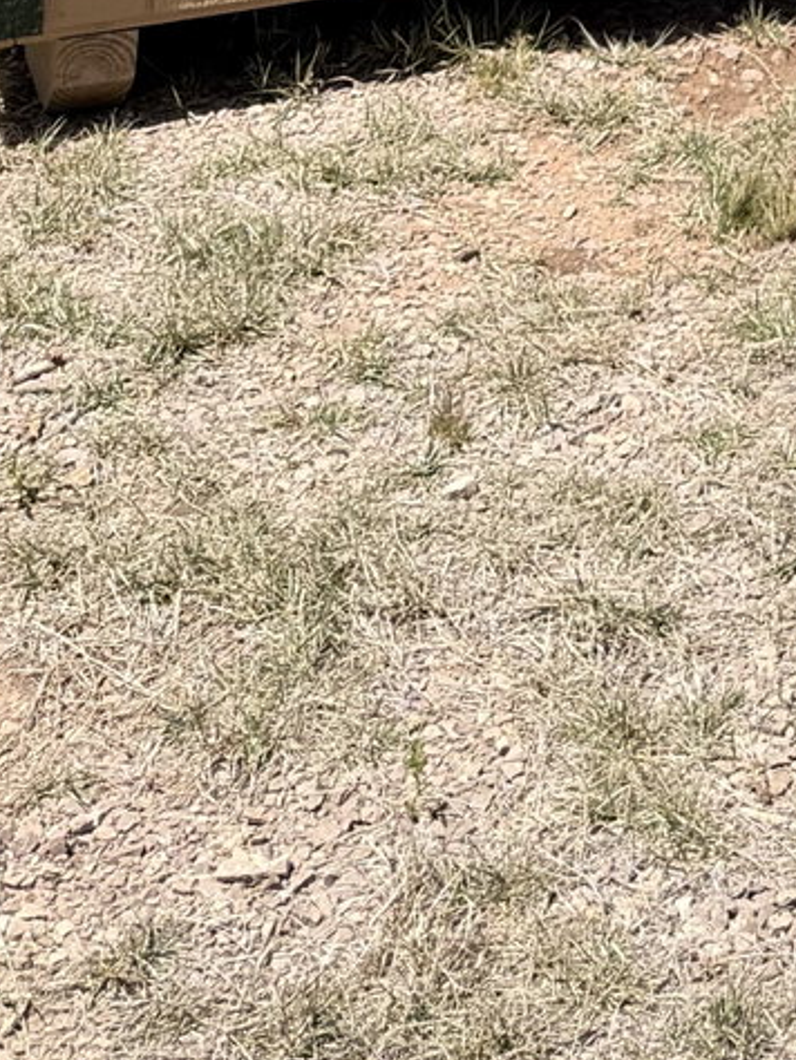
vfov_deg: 15.0
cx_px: 1326
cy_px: -1030
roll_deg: -0.6
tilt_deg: -4.4
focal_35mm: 108
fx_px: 3308
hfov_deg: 12.7
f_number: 1.78
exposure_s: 1/3953
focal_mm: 6.76
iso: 80
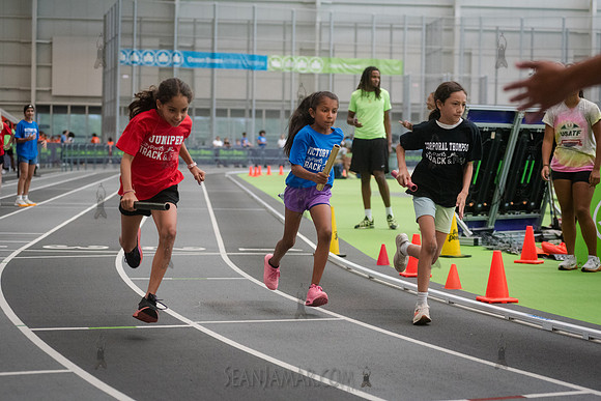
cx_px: 300
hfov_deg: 25.4
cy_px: 200
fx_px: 1336
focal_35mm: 80
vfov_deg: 17.1
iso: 6400
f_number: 4
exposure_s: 1/1000
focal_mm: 80
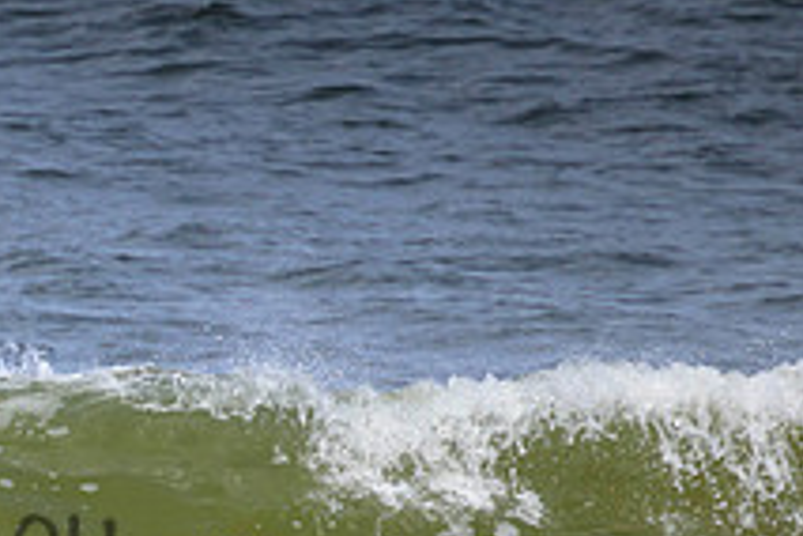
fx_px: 48667
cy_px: 500
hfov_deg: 0.9
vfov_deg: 0.6
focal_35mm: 2182
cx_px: -283
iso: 800
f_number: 11
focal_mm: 800
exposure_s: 1/2000
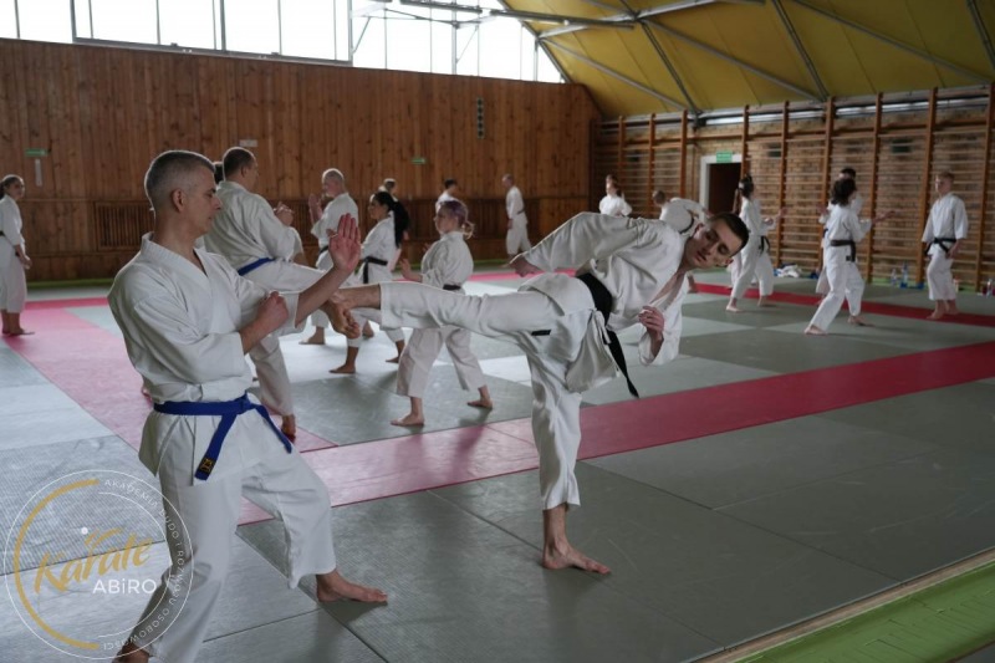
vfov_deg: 38.9
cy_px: 332
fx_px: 939
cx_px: 498
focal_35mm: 34
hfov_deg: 55.8
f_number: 4
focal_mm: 34
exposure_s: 1/160
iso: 1250
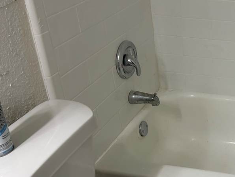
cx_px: 246
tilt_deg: -23.3
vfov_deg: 26.1
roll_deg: -0.6
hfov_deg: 31.2
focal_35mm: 56
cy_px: 73
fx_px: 380
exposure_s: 1/120
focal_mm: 5.7
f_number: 1.5
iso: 100
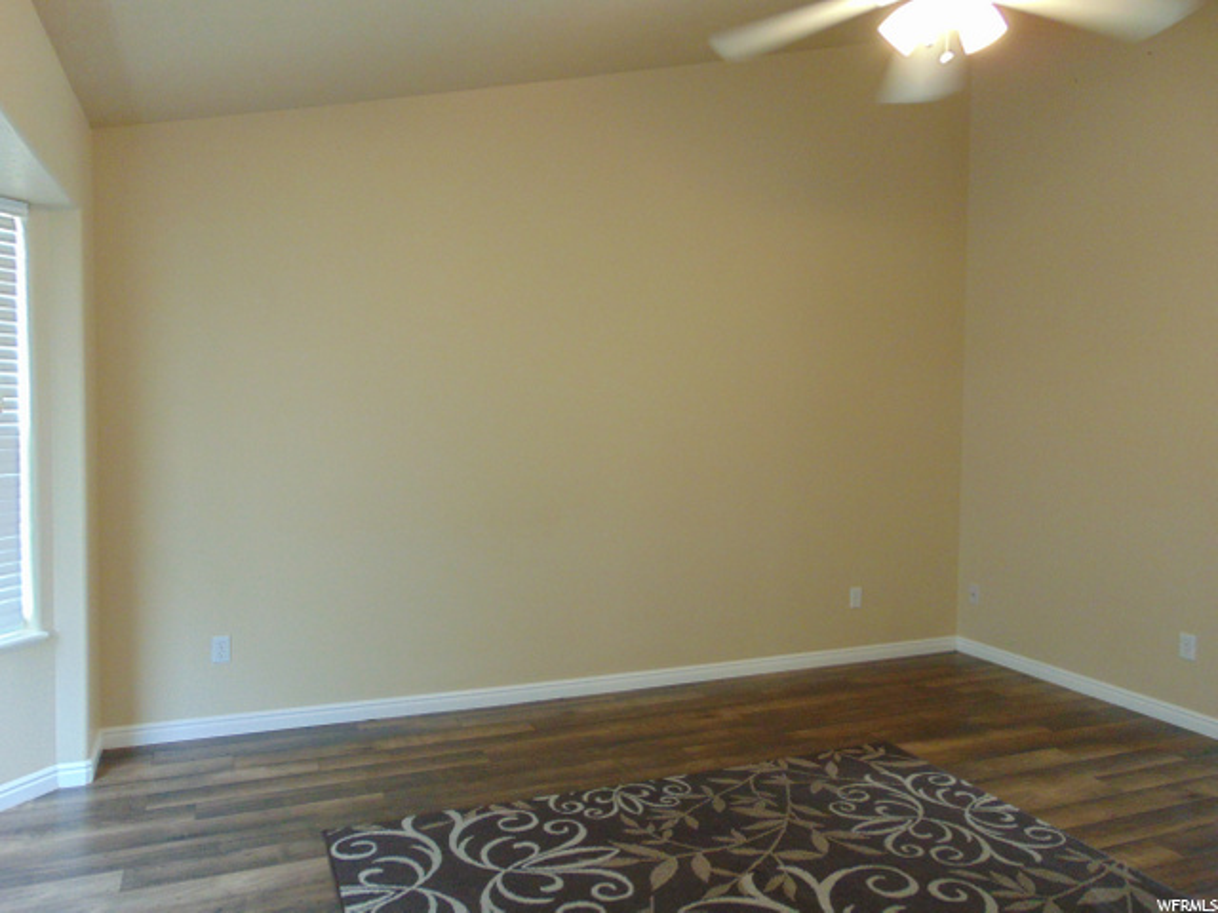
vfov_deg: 54.9
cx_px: 609
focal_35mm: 25
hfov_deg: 69.4
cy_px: 456
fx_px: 880
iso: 250
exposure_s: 1/30
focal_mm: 4.5
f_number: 3
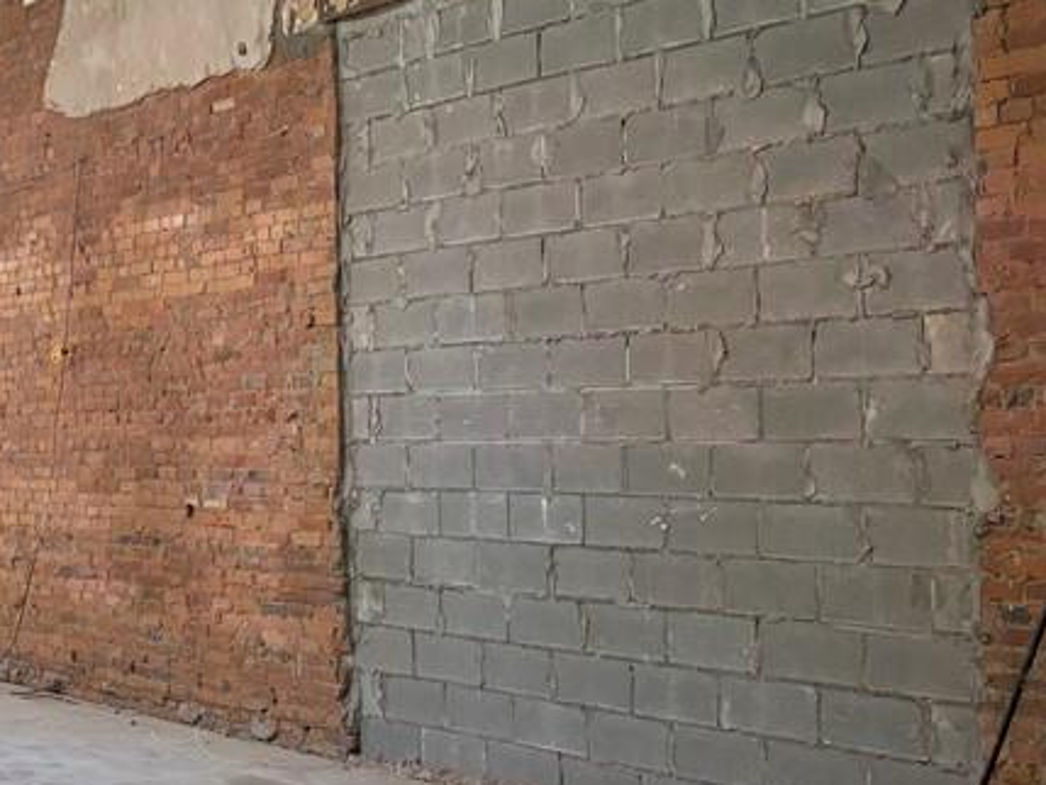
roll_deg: +2.3
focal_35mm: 62
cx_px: -83
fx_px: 1874
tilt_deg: +0.0
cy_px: 410
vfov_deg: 23.7
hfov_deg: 28.5
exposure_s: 1/120
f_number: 1.6
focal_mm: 5.96
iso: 200
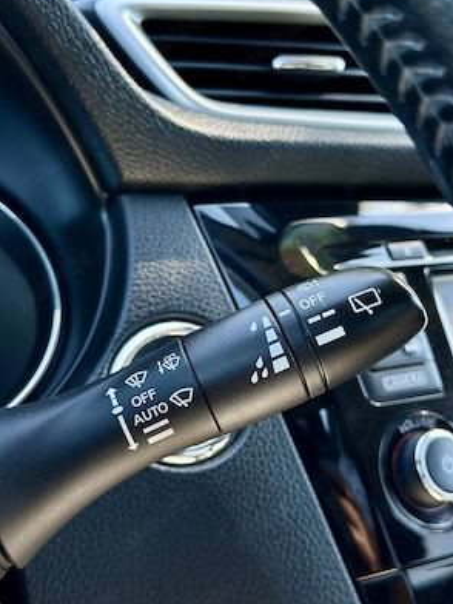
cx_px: 230
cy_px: 297
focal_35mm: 49
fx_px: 855
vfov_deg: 38.9
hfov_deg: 29.7
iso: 125
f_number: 1.78
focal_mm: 6.86
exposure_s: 1/167
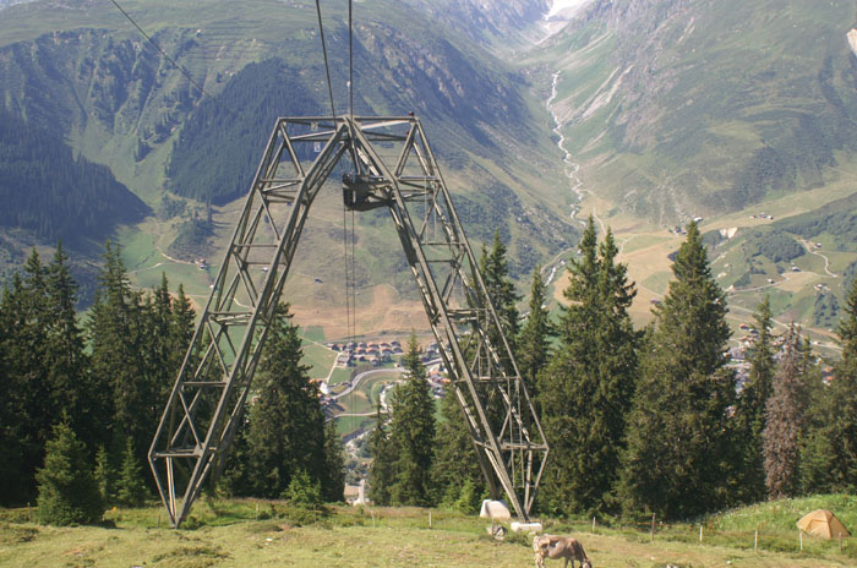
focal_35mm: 39
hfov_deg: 49.6
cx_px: 428
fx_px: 927
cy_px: 284
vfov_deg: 34.1
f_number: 9
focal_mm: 26
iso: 100
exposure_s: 1/80
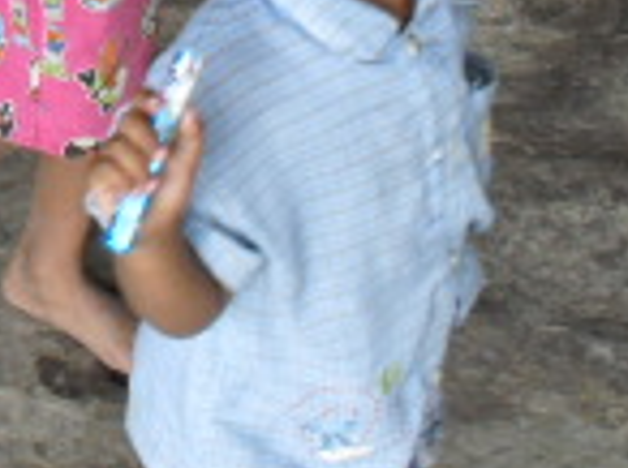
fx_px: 2862
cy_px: -361
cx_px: -314
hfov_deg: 12.0
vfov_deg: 9.0
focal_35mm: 158
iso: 200
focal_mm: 6.3
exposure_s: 1/125
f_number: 3.1
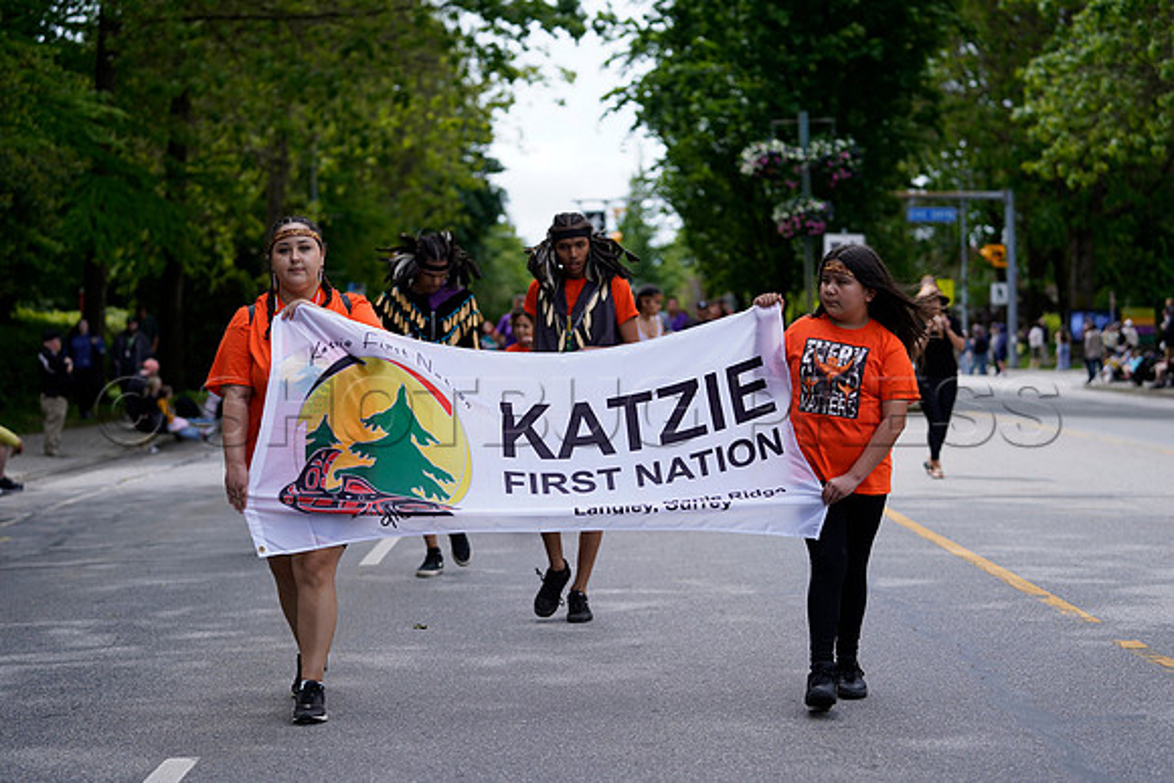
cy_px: 392
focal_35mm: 70
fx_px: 2283
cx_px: 587
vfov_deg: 19.5
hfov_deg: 28.8
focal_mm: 70
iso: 125
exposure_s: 1/400
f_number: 2.8
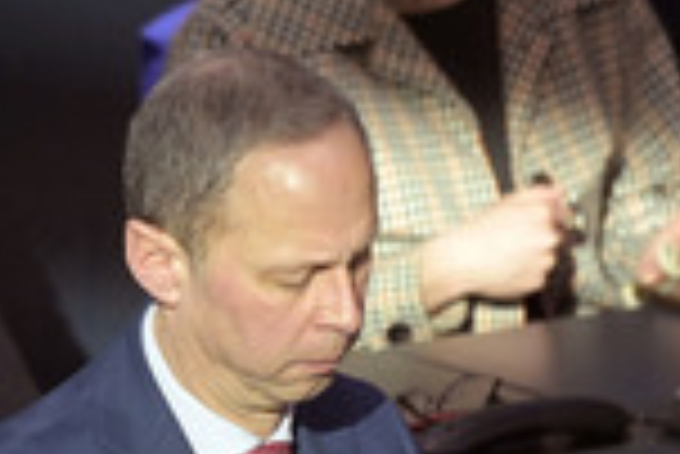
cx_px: -65
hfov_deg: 1.8
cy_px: 616
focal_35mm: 1132
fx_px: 21402
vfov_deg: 1.2
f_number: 5.6
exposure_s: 1/1250
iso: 8000
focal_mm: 380
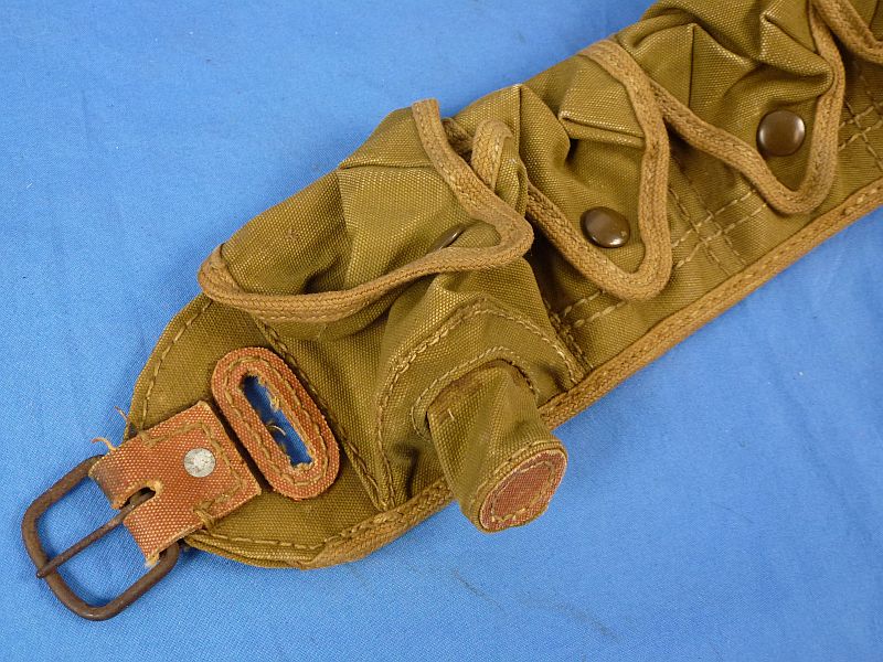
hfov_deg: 55.4
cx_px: 442
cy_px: 331
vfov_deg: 42.9
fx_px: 842
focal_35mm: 33
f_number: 3.6
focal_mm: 5.9
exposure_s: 1/60
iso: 320
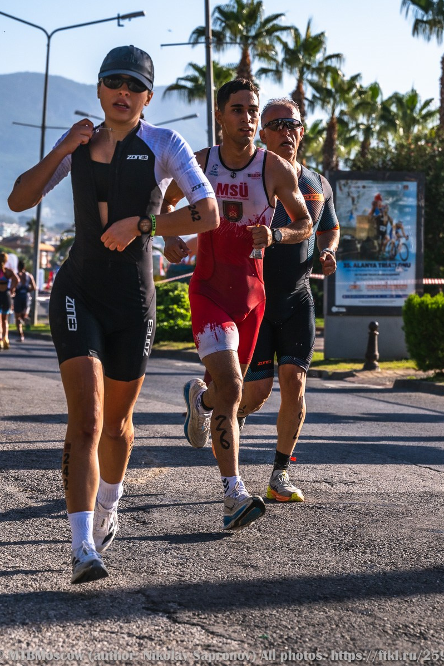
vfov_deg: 16.7
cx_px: 226
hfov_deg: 11.1
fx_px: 2275
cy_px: 310
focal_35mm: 123
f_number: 8
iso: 320
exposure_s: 1/1250
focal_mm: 115
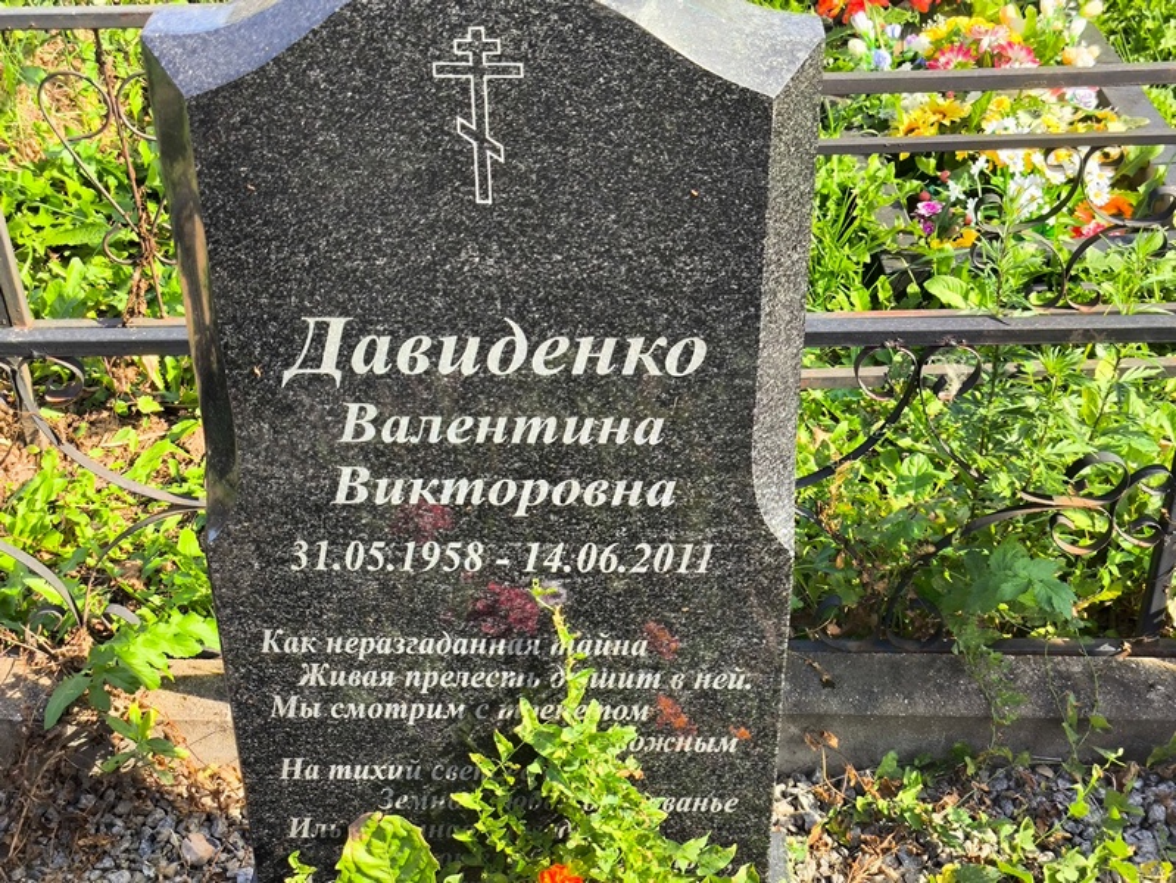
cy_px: 442
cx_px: 588
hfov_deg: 38.2
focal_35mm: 50
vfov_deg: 29.1
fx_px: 1699
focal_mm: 4.71
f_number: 1.7
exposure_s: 1/364
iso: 50
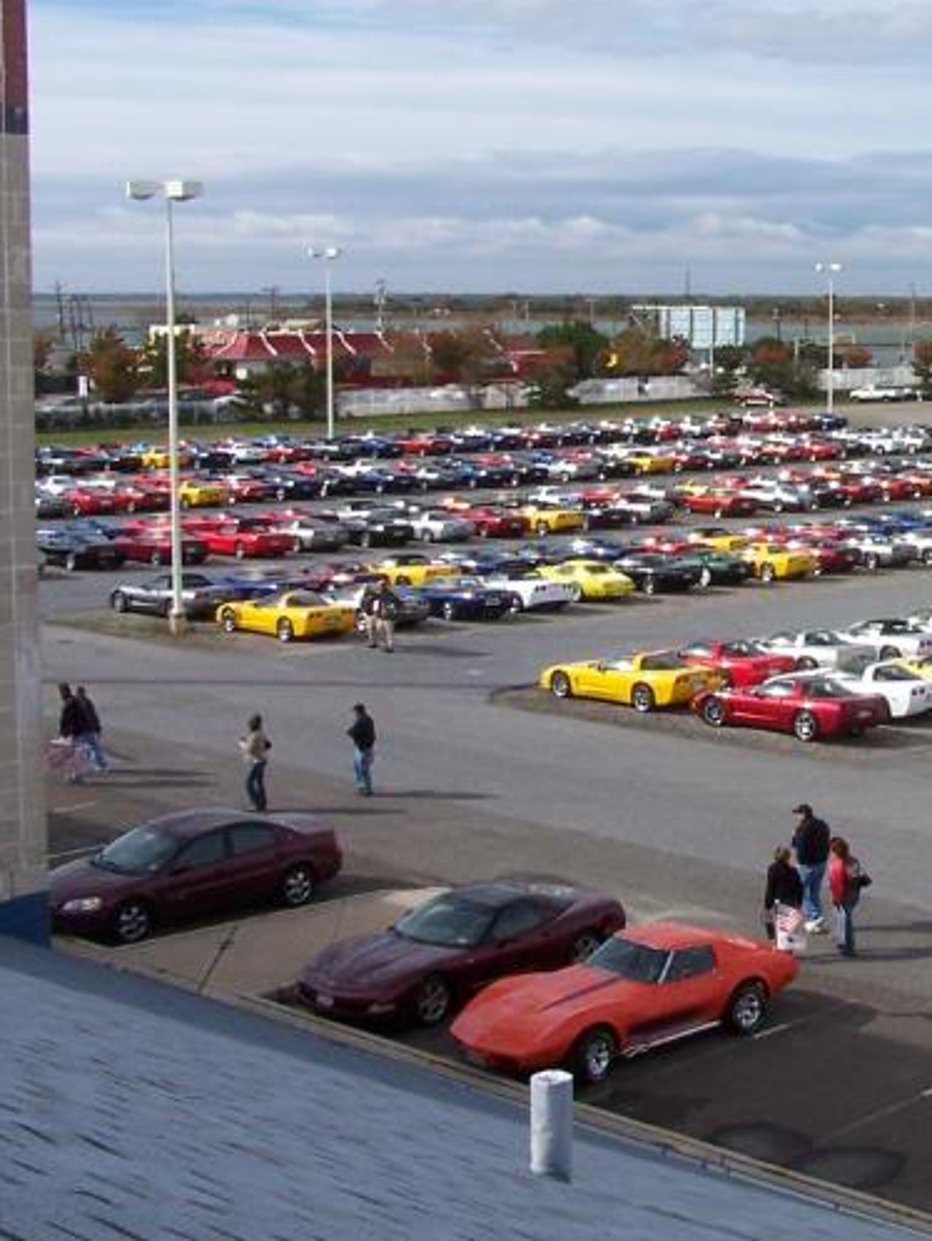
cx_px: 952
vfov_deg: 31.6
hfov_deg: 23.0
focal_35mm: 61
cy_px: 511
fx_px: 2188
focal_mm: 6.3
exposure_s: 1/500
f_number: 5.6
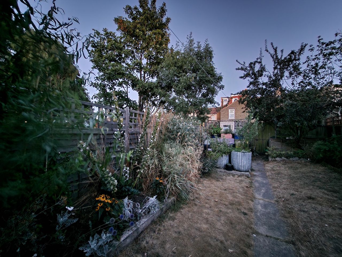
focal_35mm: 13
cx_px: 171
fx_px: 128
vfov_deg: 89.9
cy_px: 128
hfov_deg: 106.2
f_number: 2.2
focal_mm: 1.7
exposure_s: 1/4
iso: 800
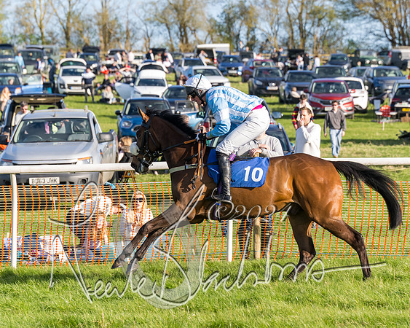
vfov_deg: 7.6
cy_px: 177
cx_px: 205
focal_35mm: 203
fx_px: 2462
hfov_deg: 9.5
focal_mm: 105
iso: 400
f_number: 4
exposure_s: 1/1600
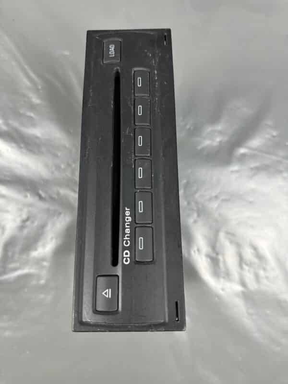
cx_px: 144
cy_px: 192
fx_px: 266
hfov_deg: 56.8
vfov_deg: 71.6
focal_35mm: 24
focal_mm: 6.86
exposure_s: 1/50
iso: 125
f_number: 1.78
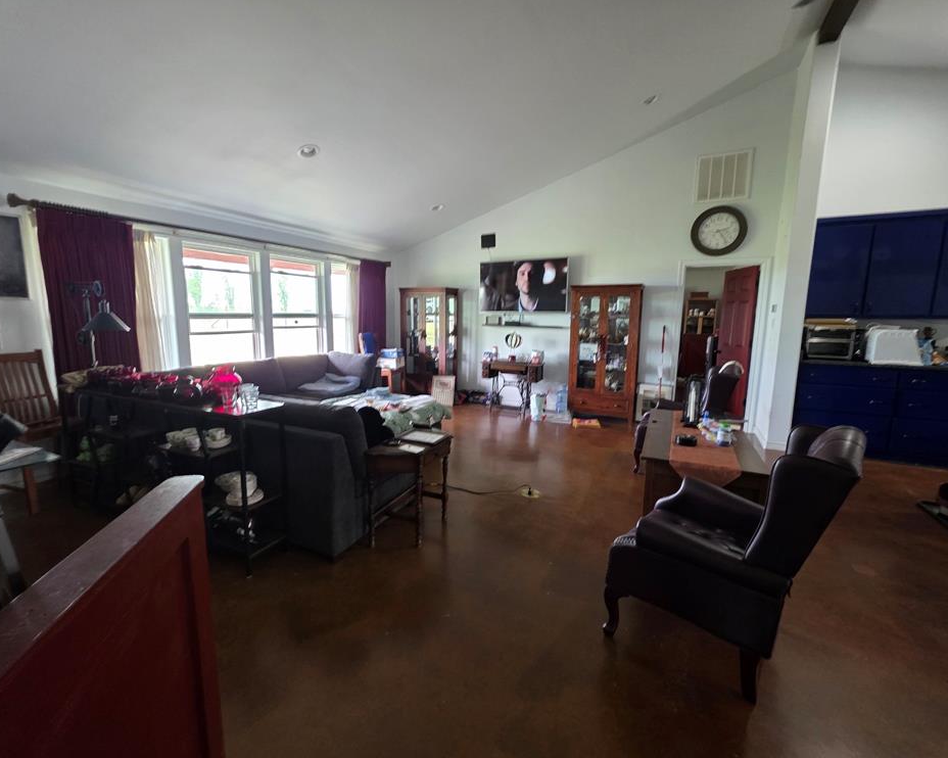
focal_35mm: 14
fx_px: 393
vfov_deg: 88.0
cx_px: 449
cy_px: 382
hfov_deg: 100.6
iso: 400
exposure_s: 1/60
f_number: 1.9
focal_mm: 2.2
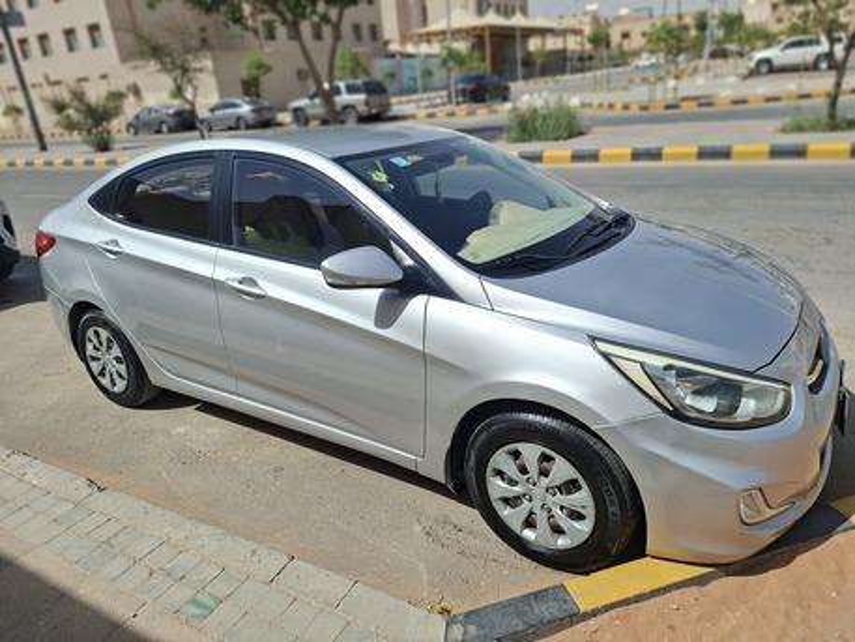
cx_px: 428
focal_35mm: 23
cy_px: 321
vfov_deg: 58.9
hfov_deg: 73.9
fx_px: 568
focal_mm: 5.54
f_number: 1.8
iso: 50
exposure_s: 1/3534
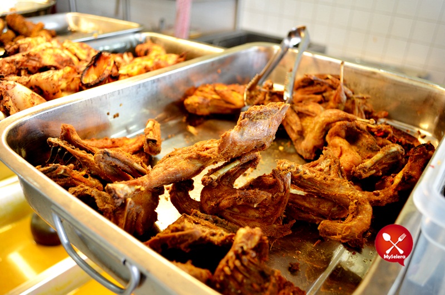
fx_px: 370
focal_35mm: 30
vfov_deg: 43.4
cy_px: 148
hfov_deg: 62.0
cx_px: 222
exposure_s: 1/40
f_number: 3.8
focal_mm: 20
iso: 400
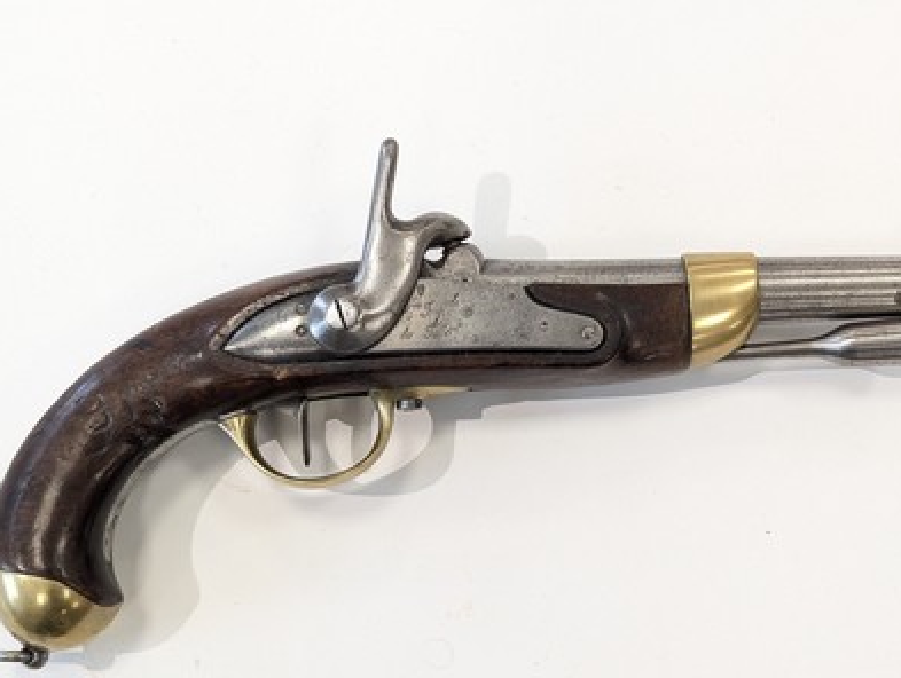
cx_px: 495
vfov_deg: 24.0
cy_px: 412
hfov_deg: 31.6
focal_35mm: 61
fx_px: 1590
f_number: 1.85
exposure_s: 1/99.9
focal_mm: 6.81
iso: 198
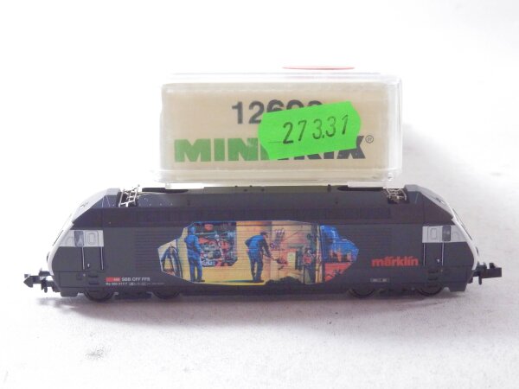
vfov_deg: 22.3
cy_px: 194
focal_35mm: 66
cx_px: 260
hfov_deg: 29.4
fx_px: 990
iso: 1600
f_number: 4.4
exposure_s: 1/160
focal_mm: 11.9
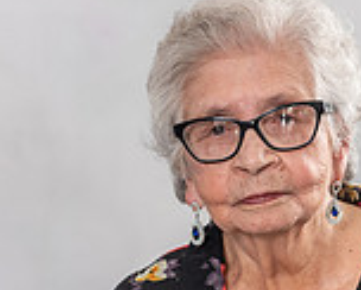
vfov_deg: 5.5
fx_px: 3017
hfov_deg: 6.8
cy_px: 362
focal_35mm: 282
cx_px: 233
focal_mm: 62
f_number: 5.6
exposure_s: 1/125
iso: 200
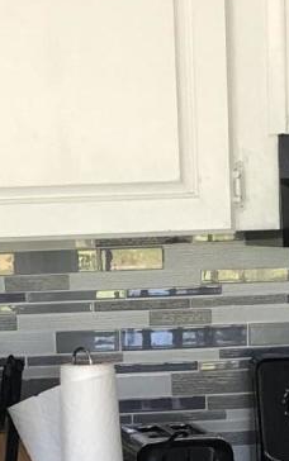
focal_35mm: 163
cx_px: 221
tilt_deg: -12.2
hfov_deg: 8.0
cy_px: 604
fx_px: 2051
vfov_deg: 12.4
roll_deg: +2.3
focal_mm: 4
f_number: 1.8
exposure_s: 1/20
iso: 40
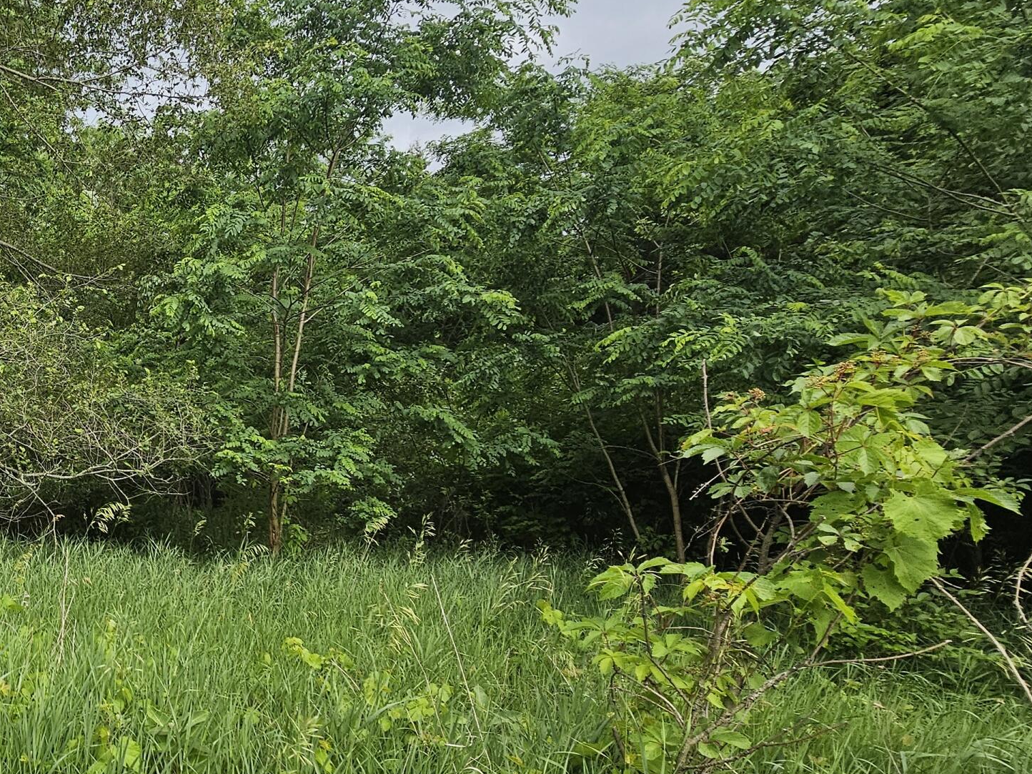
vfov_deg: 51.3
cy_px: 418
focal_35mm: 27
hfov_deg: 51.9
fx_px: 805
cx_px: -4
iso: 50
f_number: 2.2
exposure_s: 1/508
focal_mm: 2.2
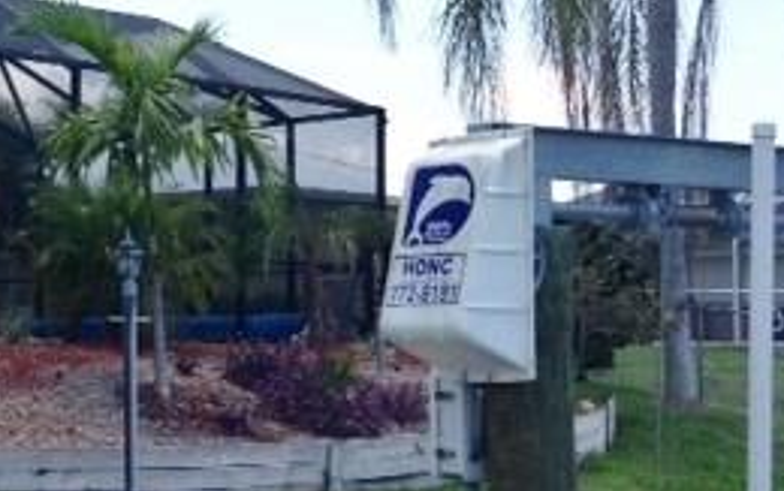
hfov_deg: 23.0
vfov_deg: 15.2
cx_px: -15
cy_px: 235
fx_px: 1839
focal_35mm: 86
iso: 100
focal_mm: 4.12
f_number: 2.4
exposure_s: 1/1642
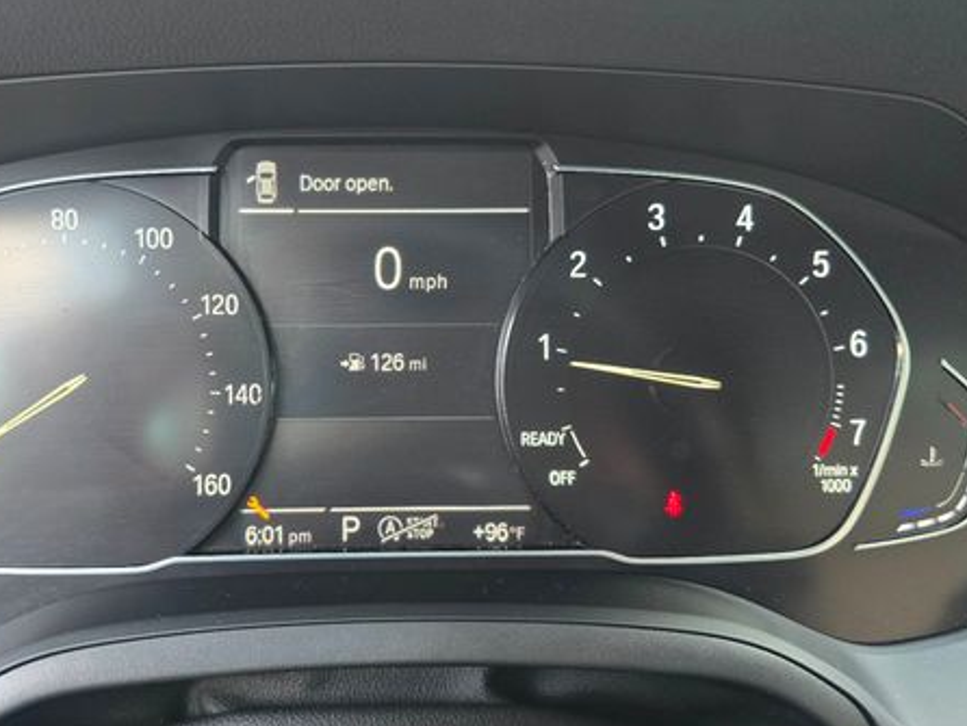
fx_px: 922
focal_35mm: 33
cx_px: 351
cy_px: 368
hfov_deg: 54.6
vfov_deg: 43.0
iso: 200
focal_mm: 6.3
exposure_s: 1/100
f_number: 1.7
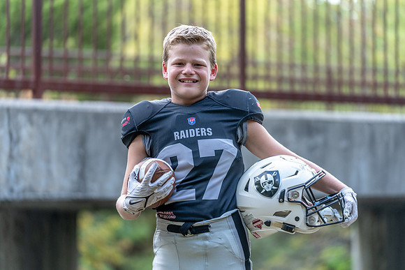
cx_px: 202
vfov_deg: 8.9
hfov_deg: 13.3
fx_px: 1742
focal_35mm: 155
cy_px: 135
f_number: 2.8
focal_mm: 150
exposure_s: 1/320
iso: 640
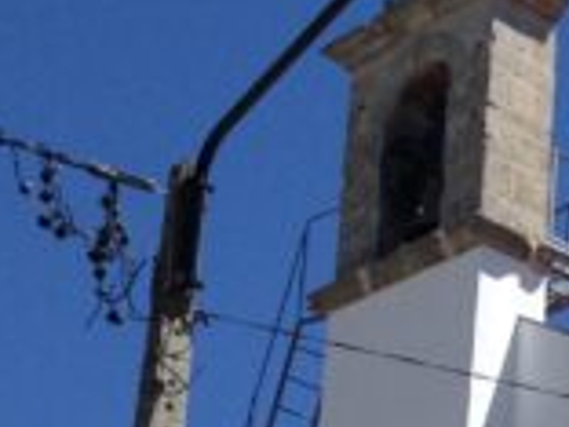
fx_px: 2959
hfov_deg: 9.7
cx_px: 1386
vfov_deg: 7.9
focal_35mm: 180
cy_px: 850
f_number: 2.4
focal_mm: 4.28
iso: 50
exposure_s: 1/1672
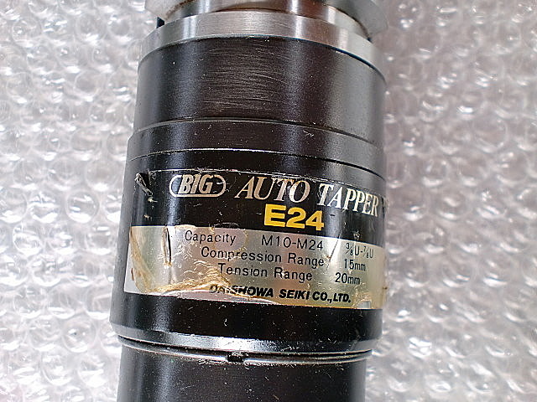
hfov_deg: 52.6
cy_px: 201
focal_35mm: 35
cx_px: 268
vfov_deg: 40.7
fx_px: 543
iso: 80
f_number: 3.1
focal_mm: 6.3
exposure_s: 1/60
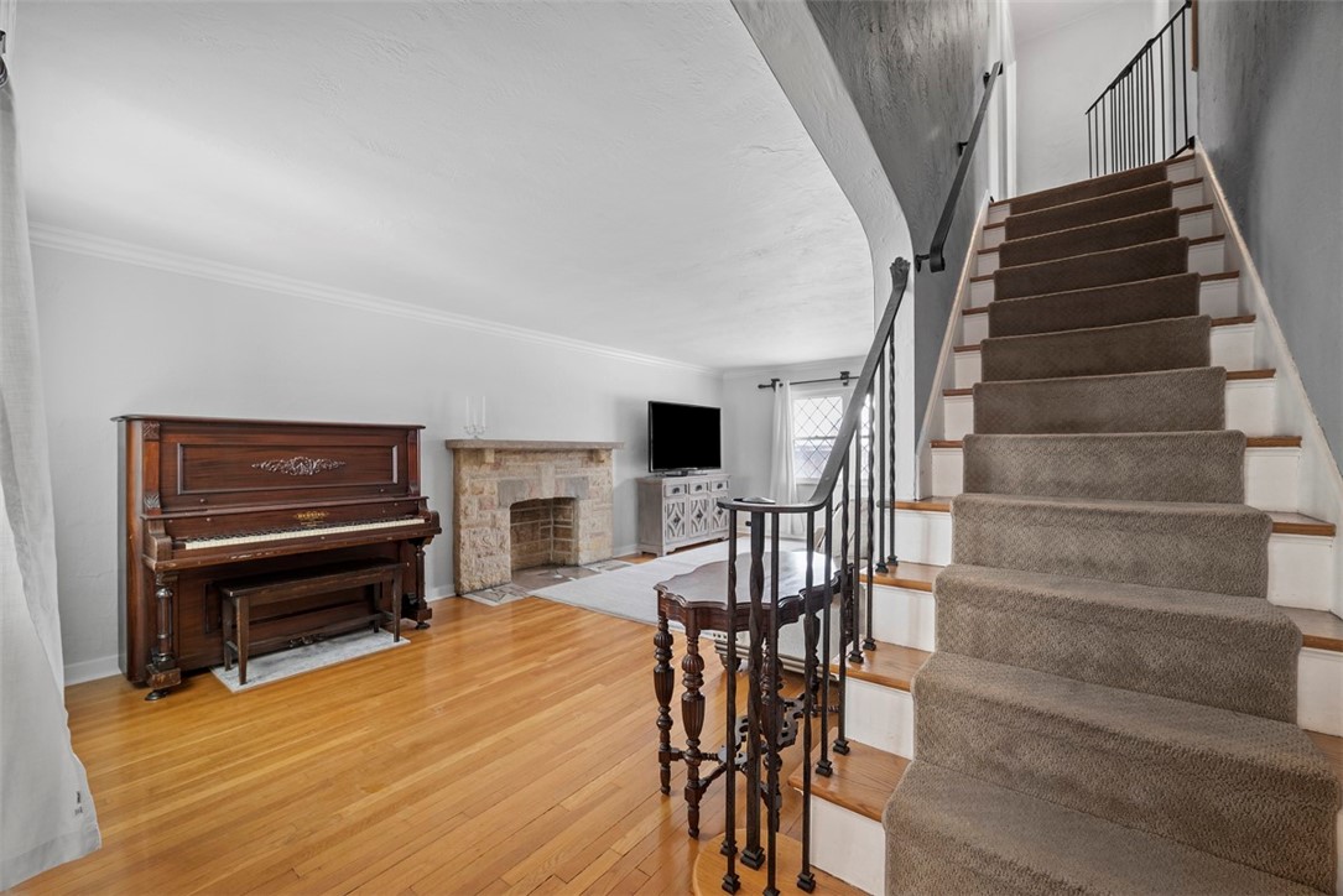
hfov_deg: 104.2
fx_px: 522
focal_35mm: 14
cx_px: 672
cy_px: 448
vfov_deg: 81.2
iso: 400
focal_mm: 14
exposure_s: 1/1.25
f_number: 8
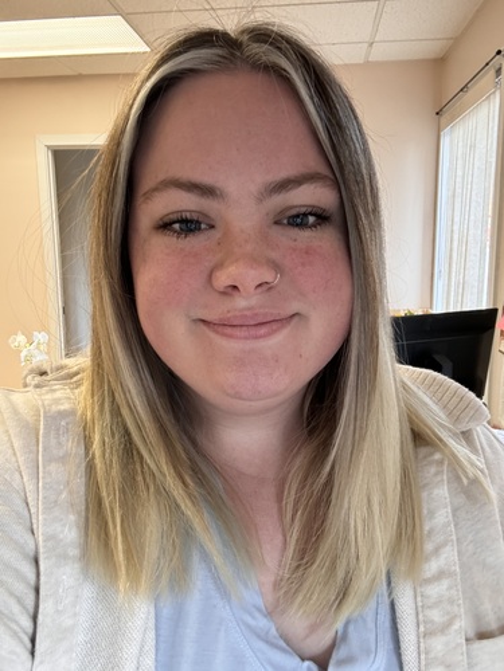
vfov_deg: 60.0
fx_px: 582
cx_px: 252
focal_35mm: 30
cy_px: 336
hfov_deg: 46.8
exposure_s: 1/40
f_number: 1.9
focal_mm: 2.69
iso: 250
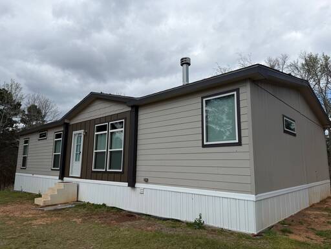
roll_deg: -0.2
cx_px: 166
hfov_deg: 71.6
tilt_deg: +9.1
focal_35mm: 24
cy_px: 124
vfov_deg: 56.8
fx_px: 229
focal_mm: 6.76
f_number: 1.78
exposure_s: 1/5319
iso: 80
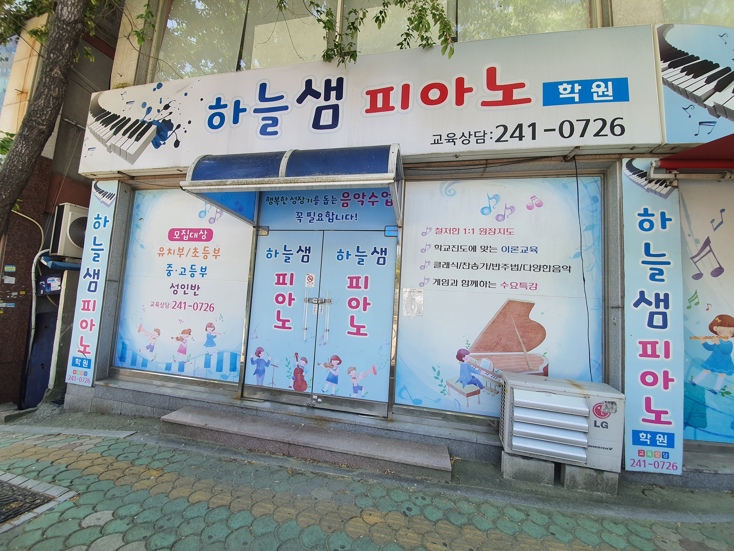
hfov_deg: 106.2
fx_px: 276
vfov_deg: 89.9
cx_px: 367
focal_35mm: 13
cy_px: 276
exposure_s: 1/123
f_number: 2.2
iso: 50
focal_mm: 1.8
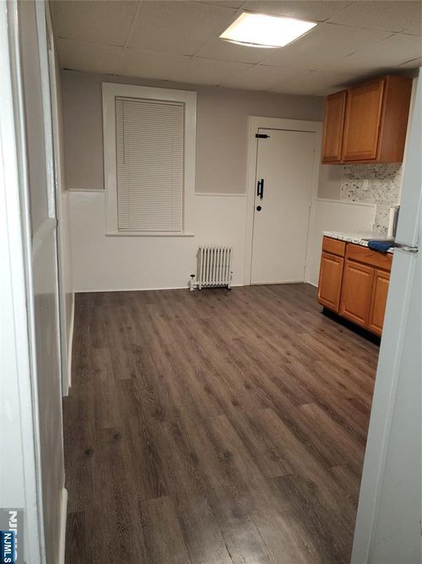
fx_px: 423
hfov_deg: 53.0
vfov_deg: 67.3
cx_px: 211
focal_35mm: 26
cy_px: 282
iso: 125
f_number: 1.5
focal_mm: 4.3
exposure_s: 1/24
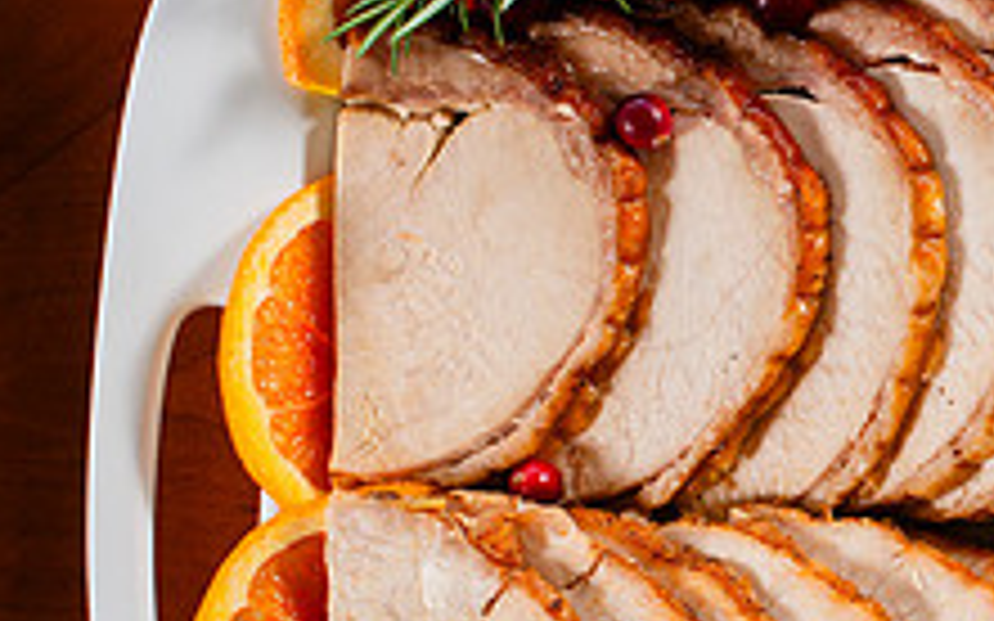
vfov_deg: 8.4
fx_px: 4225
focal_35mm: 156
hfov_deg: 12.9
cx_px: 1321
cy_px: 499
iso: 250
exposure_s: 1/100
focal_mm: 50
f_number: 5.6
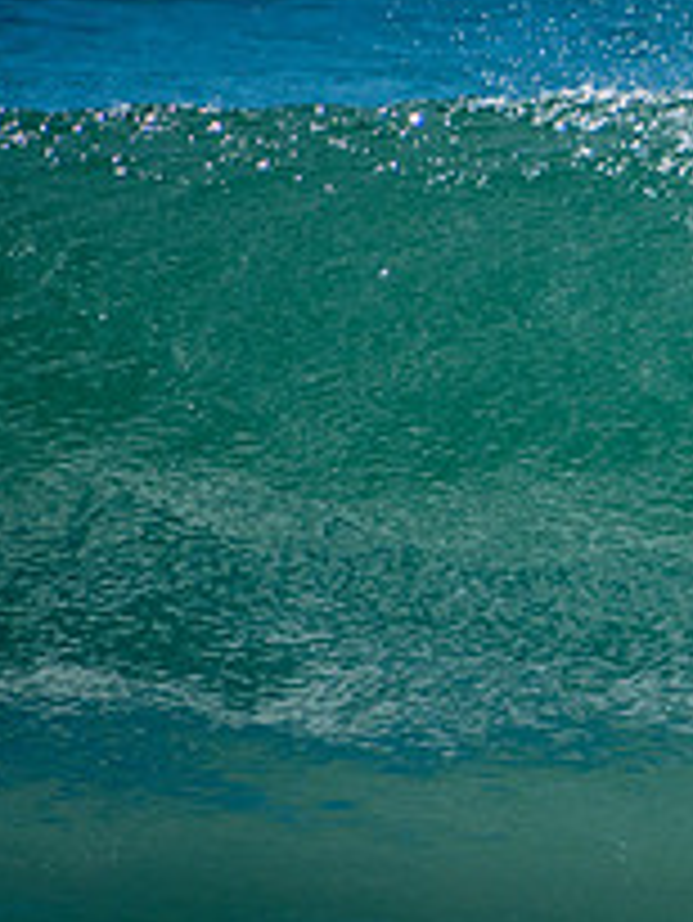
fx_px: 43438
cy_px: 299
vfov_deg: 1.2
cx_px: 1246
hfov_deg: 0.9
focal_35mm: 1629
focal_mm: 400
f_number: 5.6
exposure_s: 1/2000
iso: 360
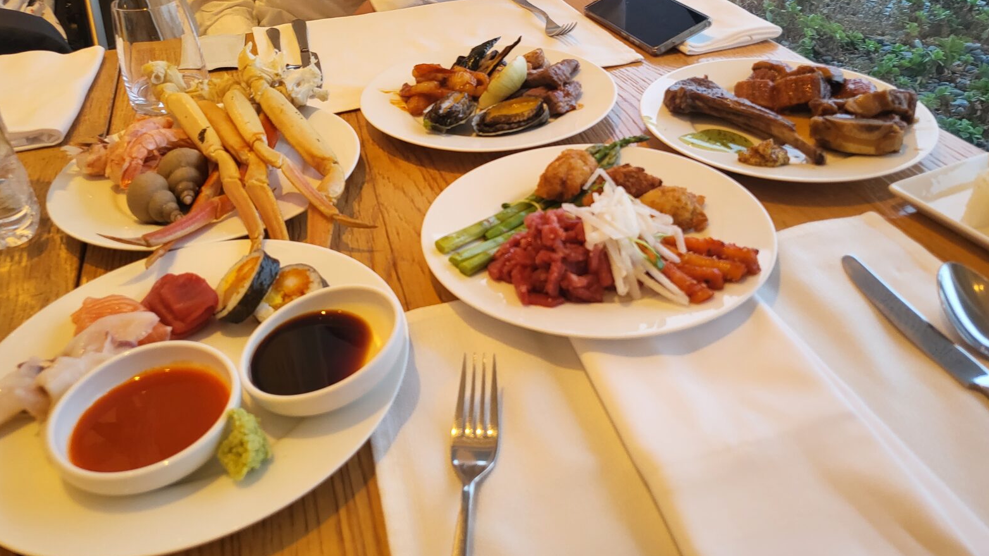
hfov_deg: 66.1
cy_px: 210
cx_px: 484
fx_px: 760
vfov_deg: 39.9
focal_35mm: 29
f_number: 1.8
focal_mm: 4.25
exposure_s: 1/60
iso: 160
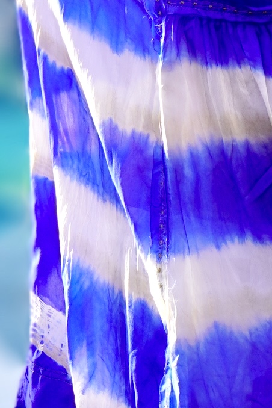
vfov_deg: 10.0
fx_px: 2312
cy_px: 63
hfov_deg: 6.7
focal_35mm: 204
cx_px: 302
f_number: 5.6
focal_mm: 36
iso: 100
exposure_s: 1/250
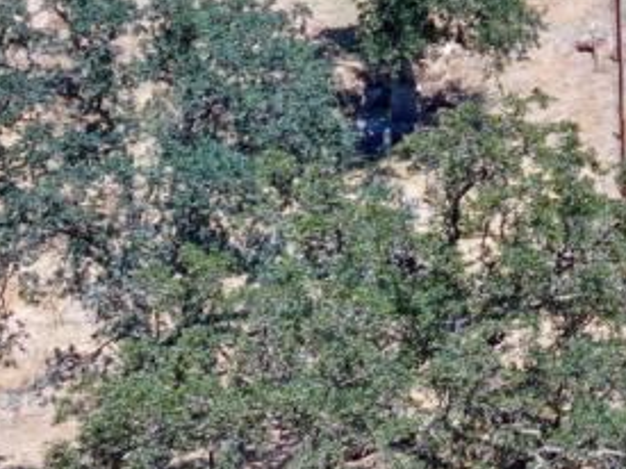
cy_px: -263
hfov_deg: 5.1
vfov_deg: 3.9
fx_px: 6905
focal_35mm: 382
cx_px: 970
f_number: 2.8
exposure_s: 1/640
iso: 100
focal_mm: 19.35
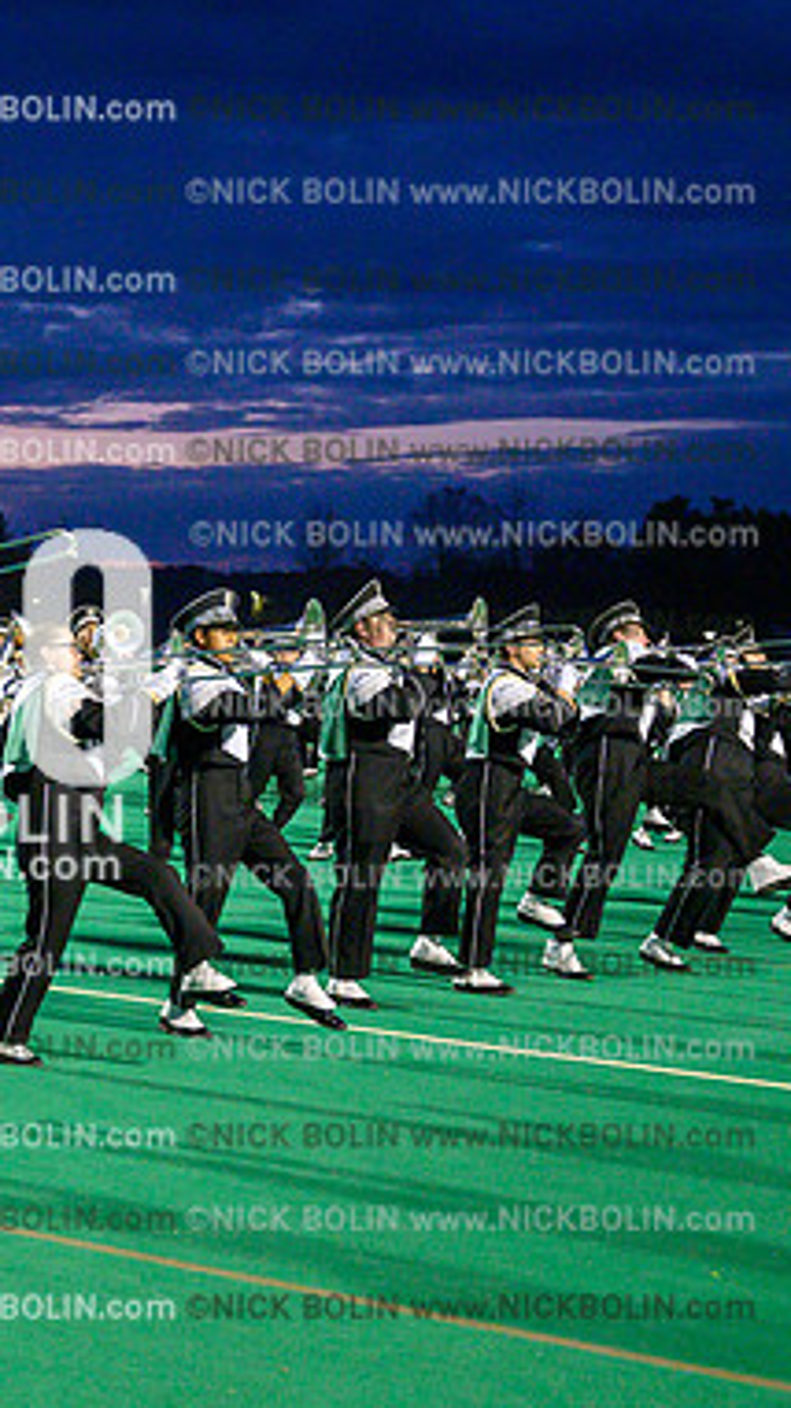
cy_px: 706
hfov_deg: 15.6
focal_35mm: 75
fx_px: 2800
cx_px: -111
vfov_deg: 28.2
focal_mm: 47
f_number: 4
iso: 5000
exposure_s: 1/500
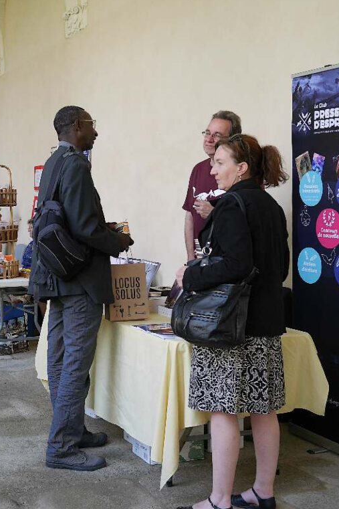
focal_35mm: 56
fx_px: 791
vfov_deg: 35.6
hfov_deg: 23.2
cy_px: 253
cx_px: 1
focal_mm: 20
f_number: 2.5
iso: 200
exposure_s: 1/250
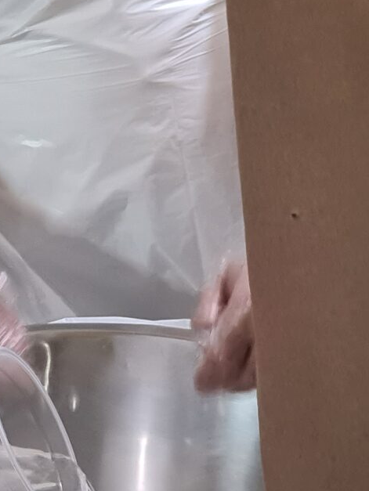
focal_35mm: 102
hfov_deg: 14.1
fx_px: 1448
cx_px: -82
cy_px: 67
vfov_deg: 19.0
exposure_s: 1/50
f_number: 1.8
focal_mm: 7
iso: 250
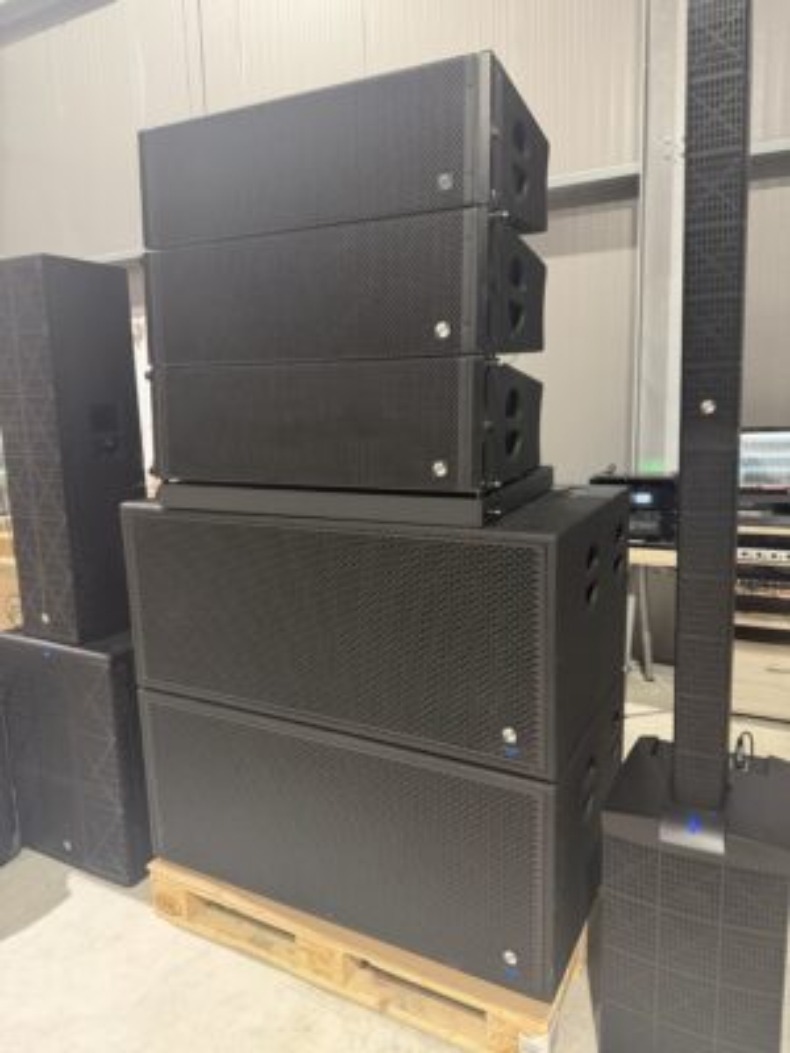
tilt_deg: -8.0
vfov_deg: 71.6
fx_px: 730
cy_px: 526
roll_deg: +1.3
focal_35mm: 24
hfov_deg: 56.8
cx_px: 395
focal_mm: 6.76
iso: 640
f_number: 1.78
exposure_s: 1/33
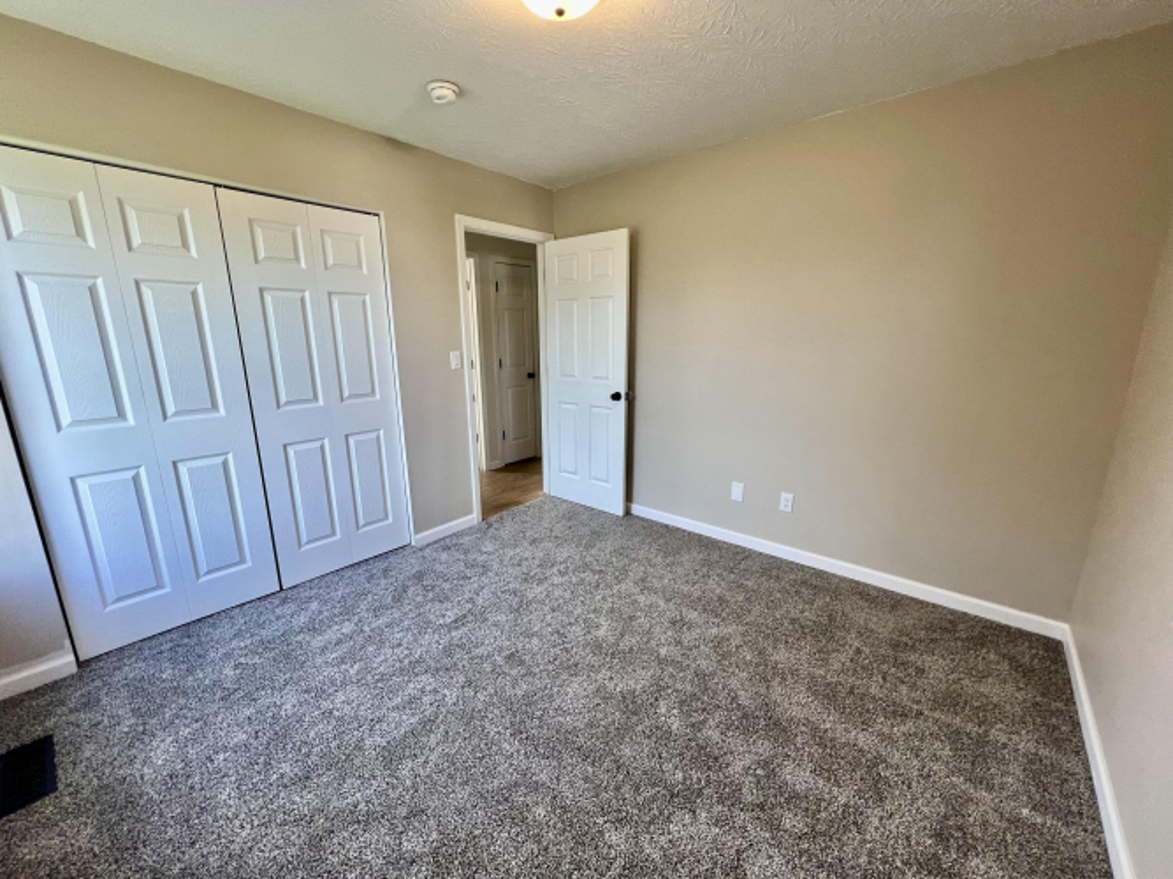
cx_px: 586
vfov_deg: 89.9
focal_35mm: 13
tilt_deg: -13.4
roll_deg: +0.6
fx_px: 440
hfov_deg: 106.2
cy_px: 440
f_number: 1.8
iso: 80
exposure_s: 1/120
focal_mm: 1.57
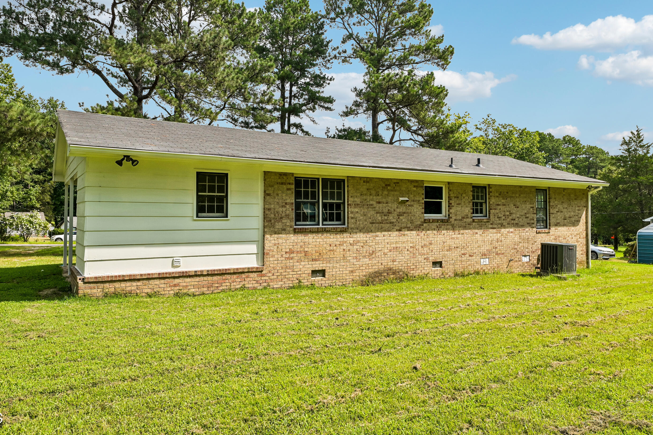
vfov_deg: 49.5
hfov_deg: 69.4
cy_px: 204
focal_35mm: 26
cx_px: 319
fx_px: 472
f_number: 9
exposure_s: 1/500
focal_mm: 24
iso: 200
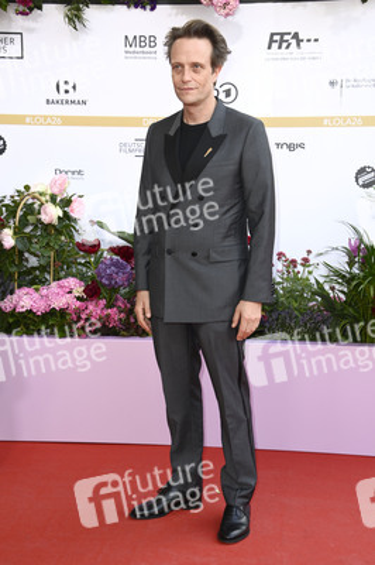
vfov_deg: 32.4
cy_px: 282
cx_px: 188
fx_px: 970
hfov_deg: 21.9
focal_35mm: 62
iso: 500
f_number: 6.3
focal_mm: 62
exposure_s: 1/250
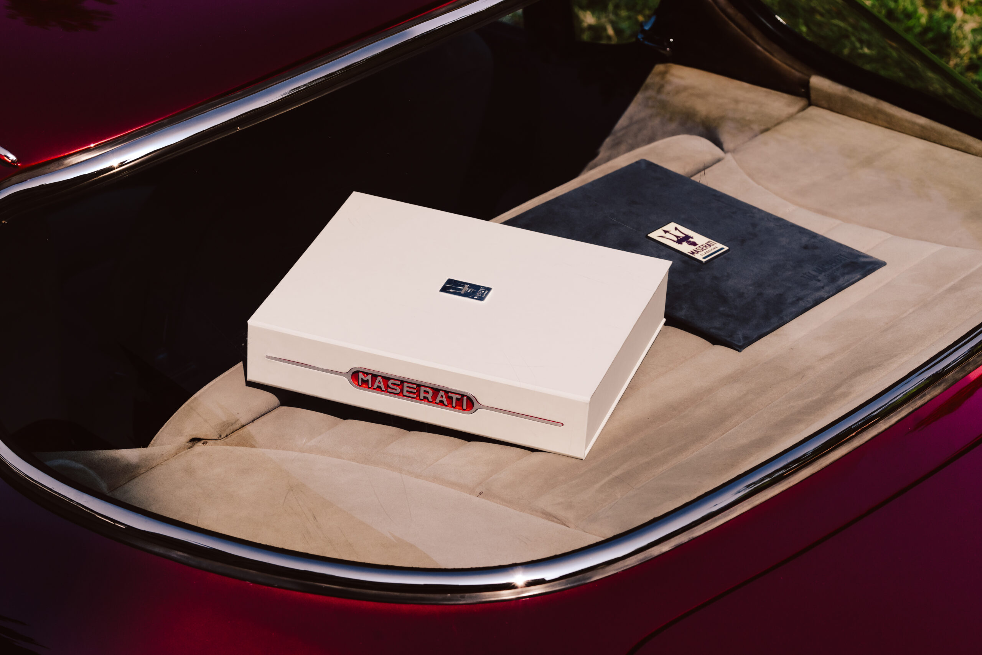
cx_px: 491
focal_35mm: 111
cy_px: 328
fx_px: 3028
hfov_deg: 18.4
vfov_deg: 12.3
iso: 500
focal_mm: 111
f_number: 8
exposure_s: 1/2500
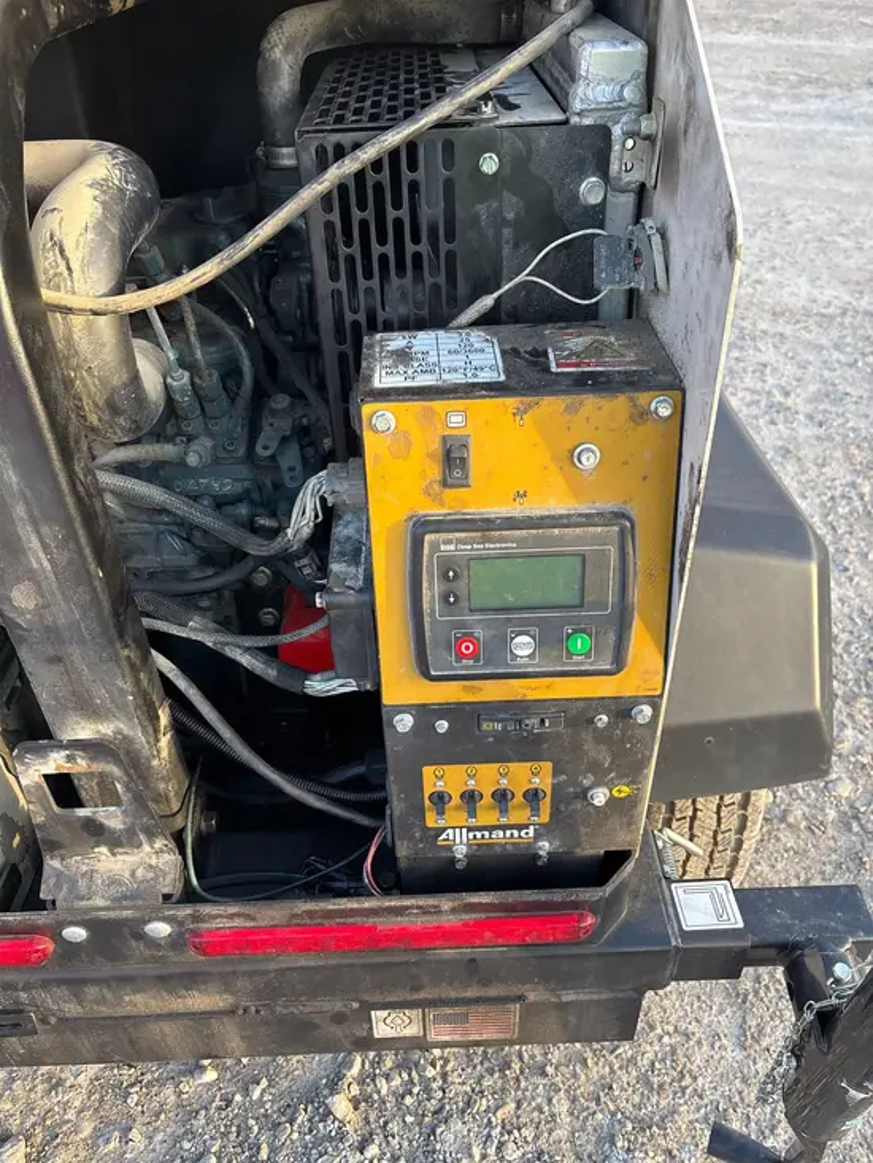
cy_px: 582
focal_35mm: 26
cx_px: 436
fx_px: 874
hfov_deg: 53.1
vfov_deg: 67.3
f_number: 1.6
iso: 80
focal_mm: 5.96
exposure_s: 1/121
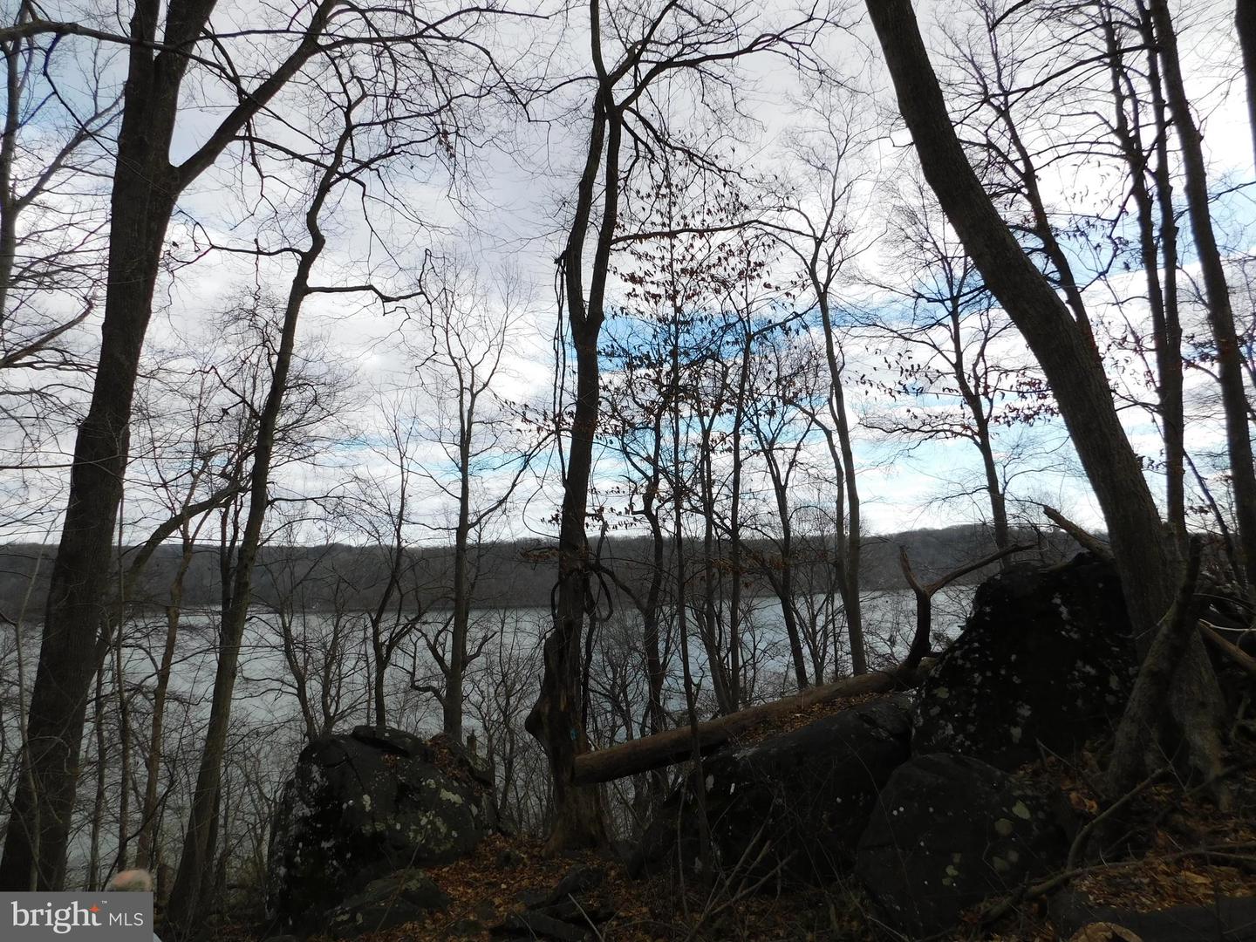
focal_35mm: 23
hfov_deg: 73.9
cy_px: 471
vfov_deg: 58.9
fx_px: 835
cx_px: 628
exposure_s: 1/800
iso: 125
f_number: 3
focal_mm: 4
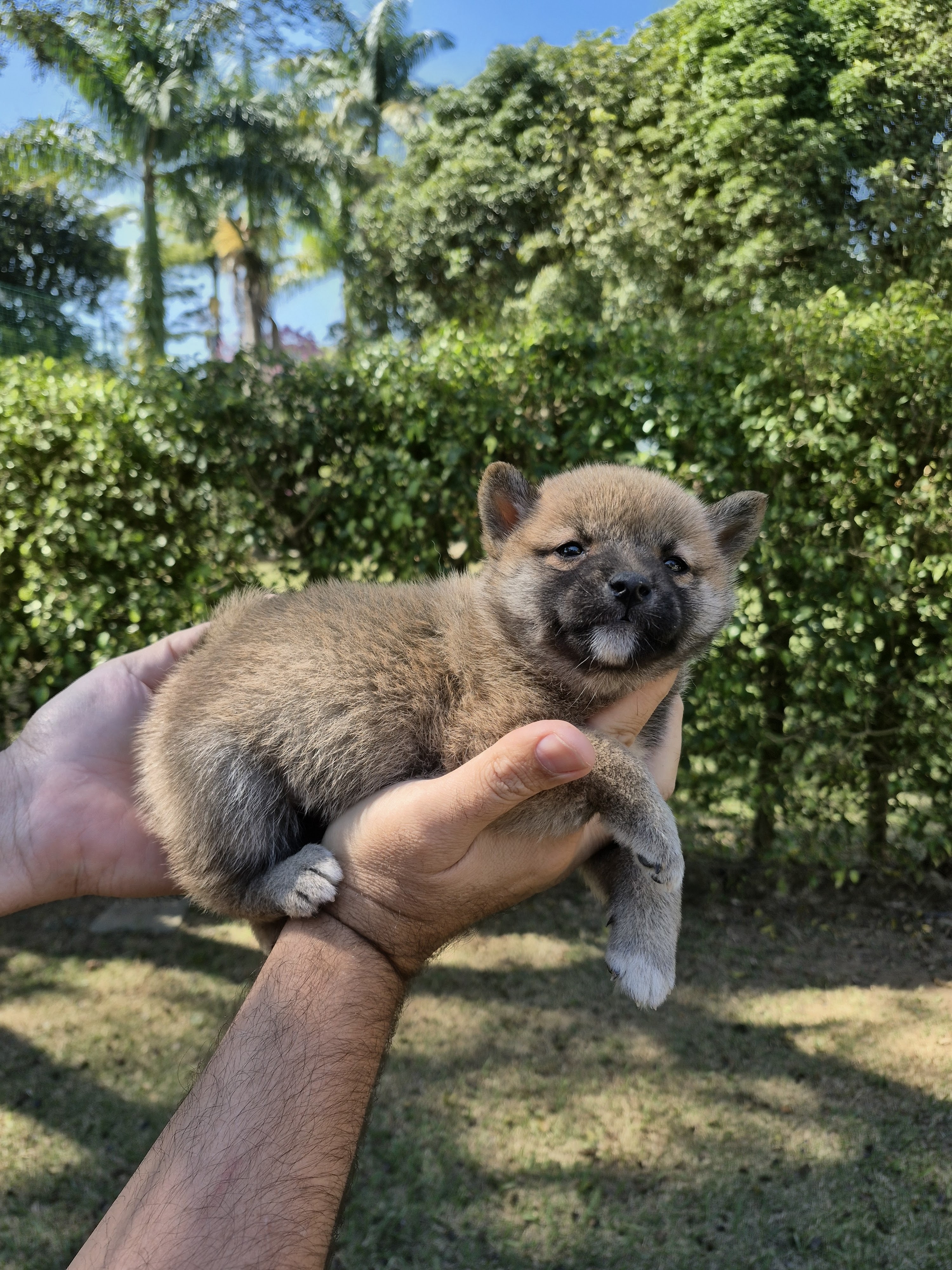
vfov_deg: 73.9
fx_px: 843
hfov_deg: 58.9
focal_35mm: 23
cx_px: 476
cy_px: 635
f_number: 1.8
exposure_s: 1/313
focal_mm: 5.4
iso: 25
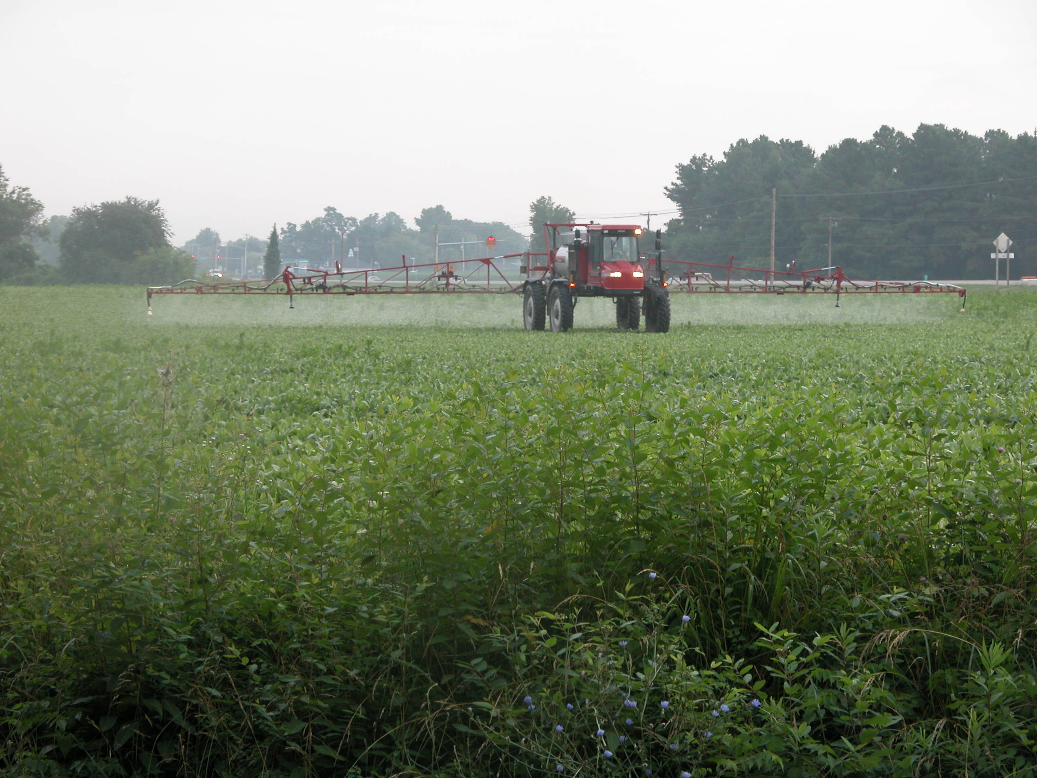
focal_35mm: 116
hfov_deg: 17.0
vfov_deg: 12.8
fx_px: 3475
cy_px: 389
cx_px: 518
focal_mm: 29.5
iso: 100
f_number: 4.2
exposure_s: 1/150
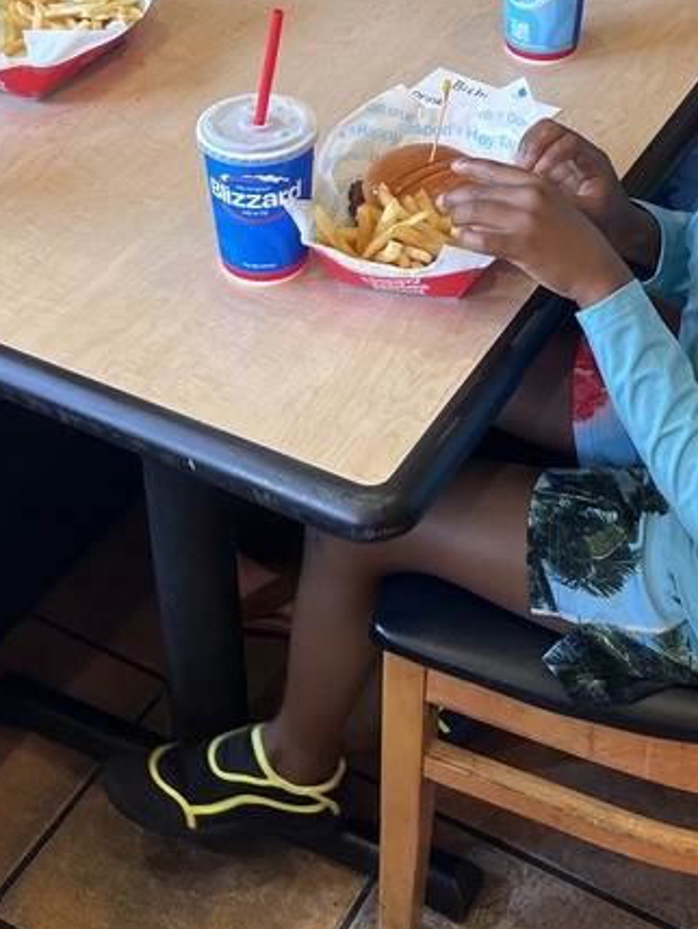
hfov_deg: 23.7
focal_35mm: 62
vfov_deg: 29.6
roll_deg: +1.2
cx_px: 351
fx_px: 1666
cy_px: 56
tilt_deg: -29.2
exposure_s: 1/120
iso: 100
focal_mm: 5.1
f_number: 1.6
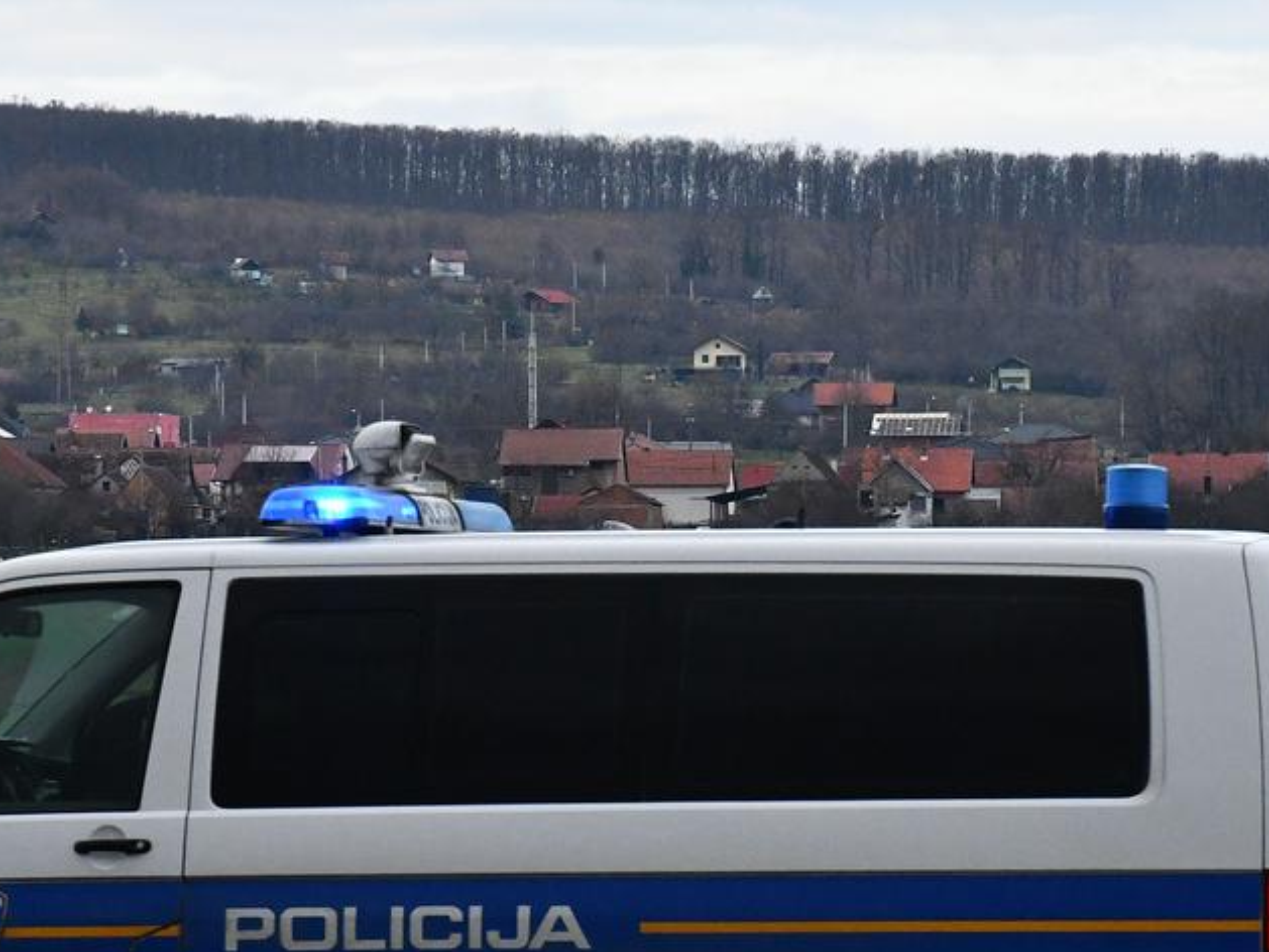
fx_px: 10047
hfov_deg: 7.2
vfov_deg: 5.4
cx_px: 646
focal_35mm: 274
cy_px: 814
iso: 2500
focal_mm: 75
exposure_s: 1/1250
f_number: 9
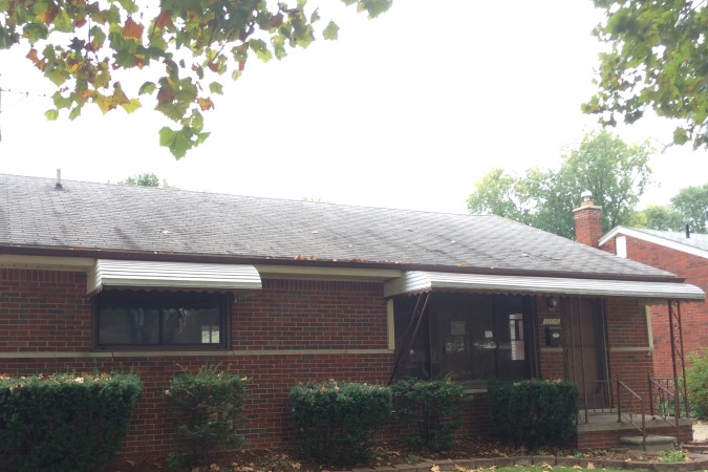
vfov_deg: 35.8
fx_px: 728
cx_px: 319
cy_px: 284
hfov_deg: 51.8
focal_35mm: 37
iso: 40
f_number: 2.2
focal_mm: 4.12
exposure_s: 1/60
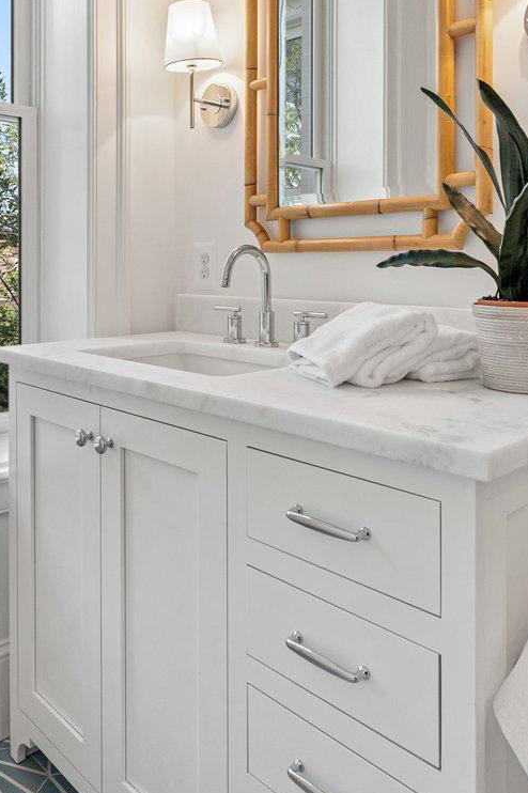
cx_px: 202
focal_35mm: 29
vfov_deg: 61.8
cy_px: 253
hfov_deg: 44.6
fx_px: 639
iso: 500
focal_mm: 14
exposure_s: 1/30
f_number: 8
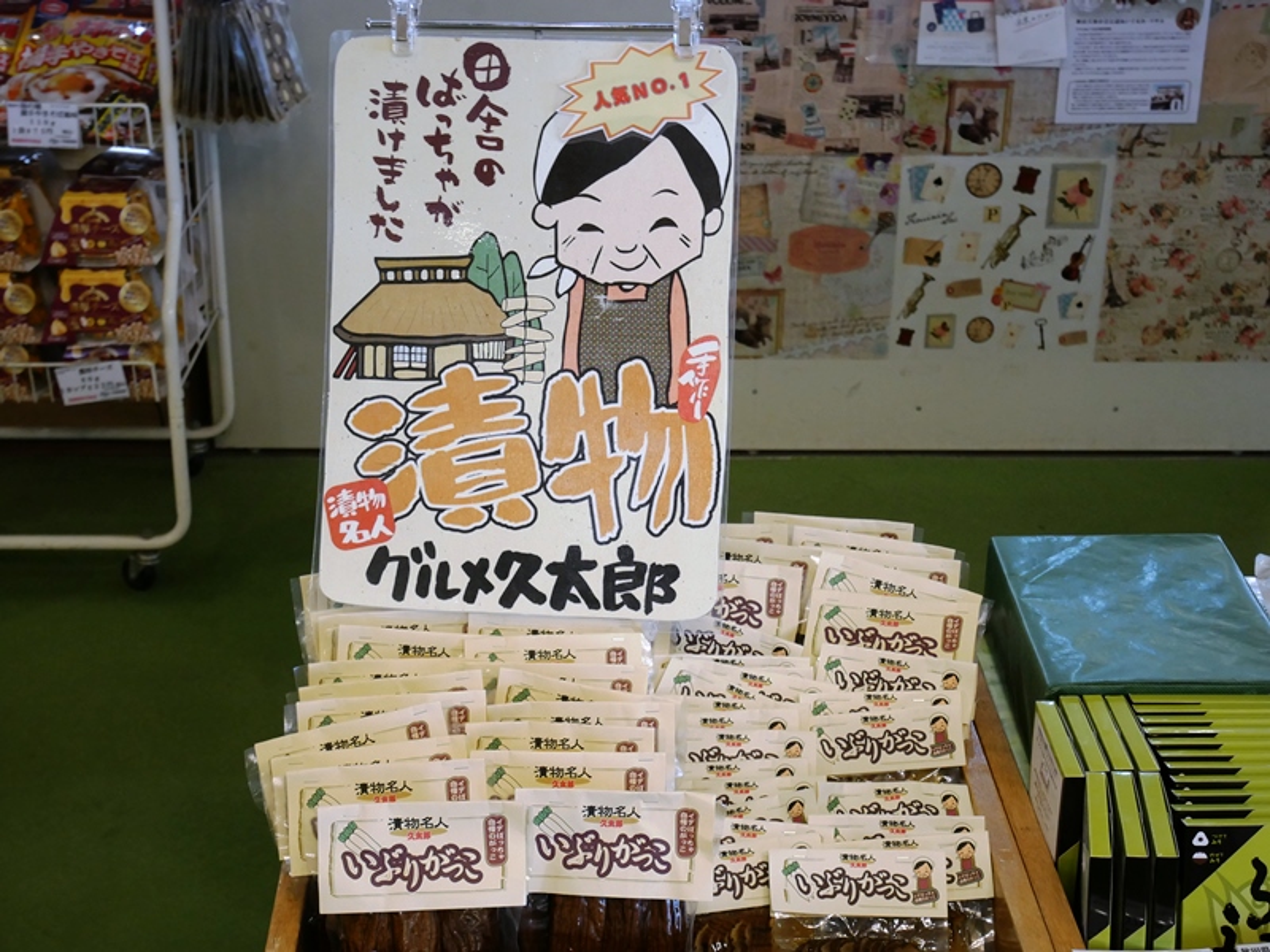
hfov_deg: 33.2
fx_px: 2128
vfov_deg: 25.2
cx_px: 635
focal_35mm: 58
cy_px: 476
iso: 1250
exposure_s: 1/60
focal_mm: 29
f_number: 5.5
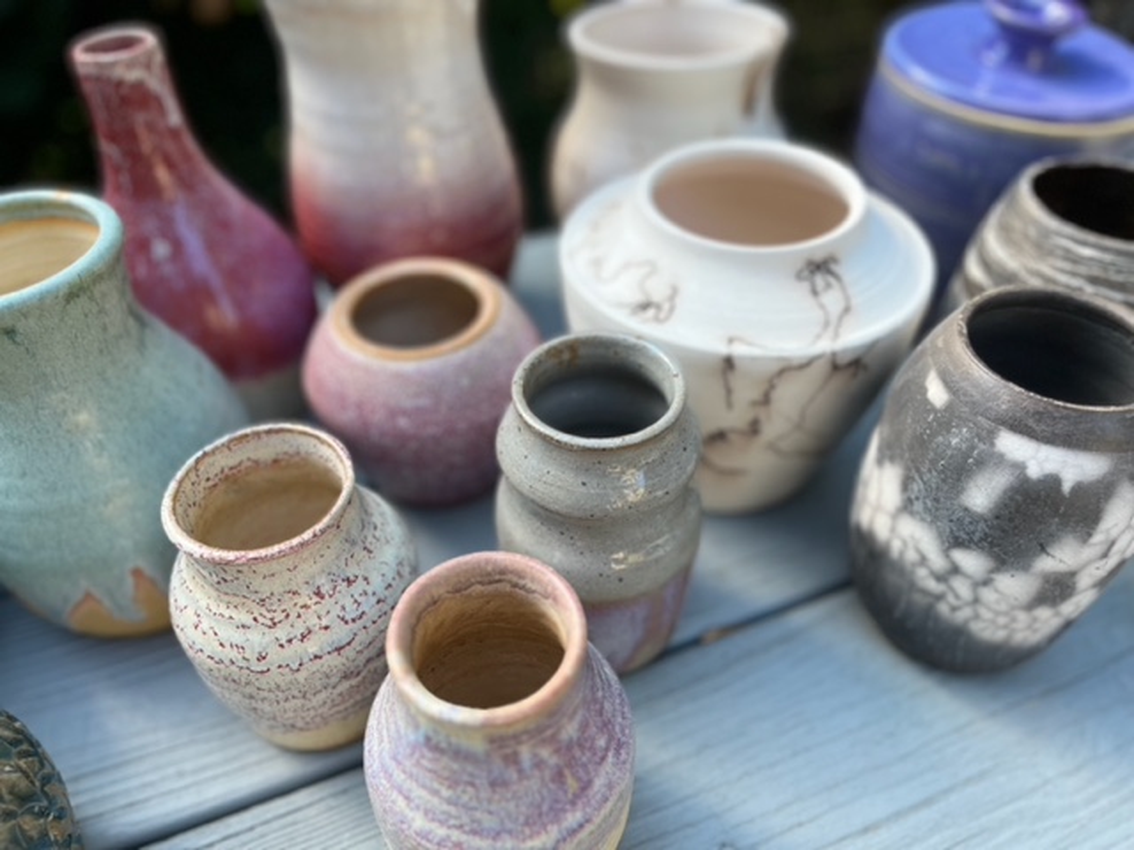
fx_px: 852
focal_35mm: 26
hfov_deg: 67.3
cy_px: 425
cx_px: 567
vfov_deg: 53.1
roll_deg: +0.9
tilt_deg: -43.4
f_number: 1.6
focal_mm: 5.1
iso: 40
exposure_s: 1/221
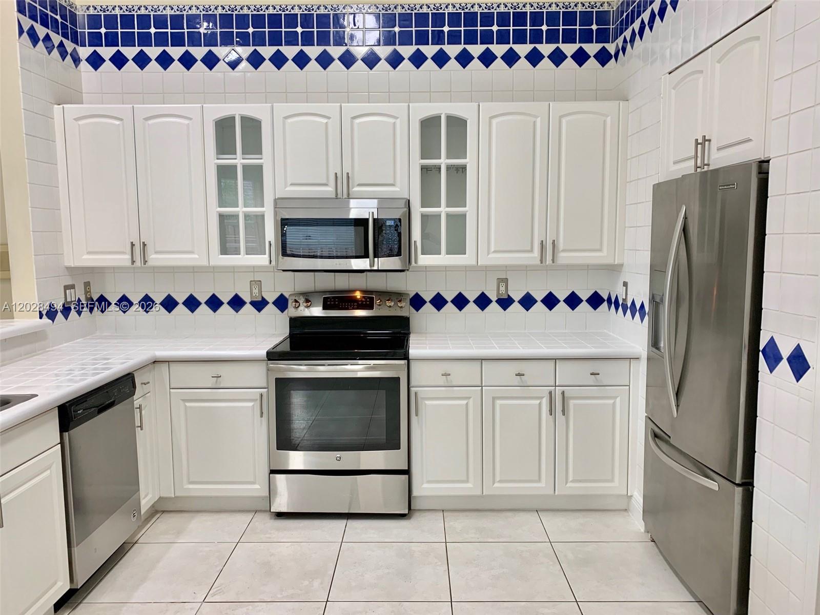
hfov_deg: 67.3
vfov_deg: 53.1
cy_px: 308
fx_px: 616
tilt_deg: -5.7
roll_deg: +0.1
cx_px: 410
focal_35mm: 26
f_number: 1.8
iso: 50
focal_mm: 4.25
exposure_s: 1/60
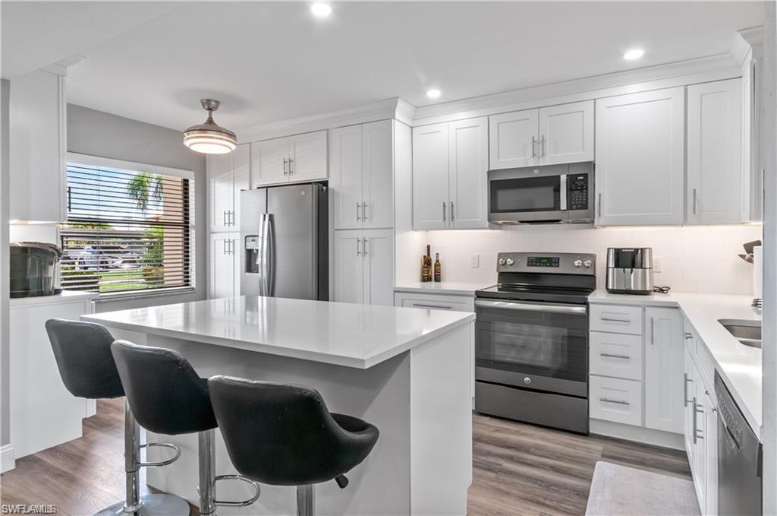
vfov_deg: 63.0
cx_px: 388
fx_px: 420
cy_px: 258
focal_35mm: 20
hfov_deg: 85.5
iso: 200
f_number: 8
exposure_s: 1/6
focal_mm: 13
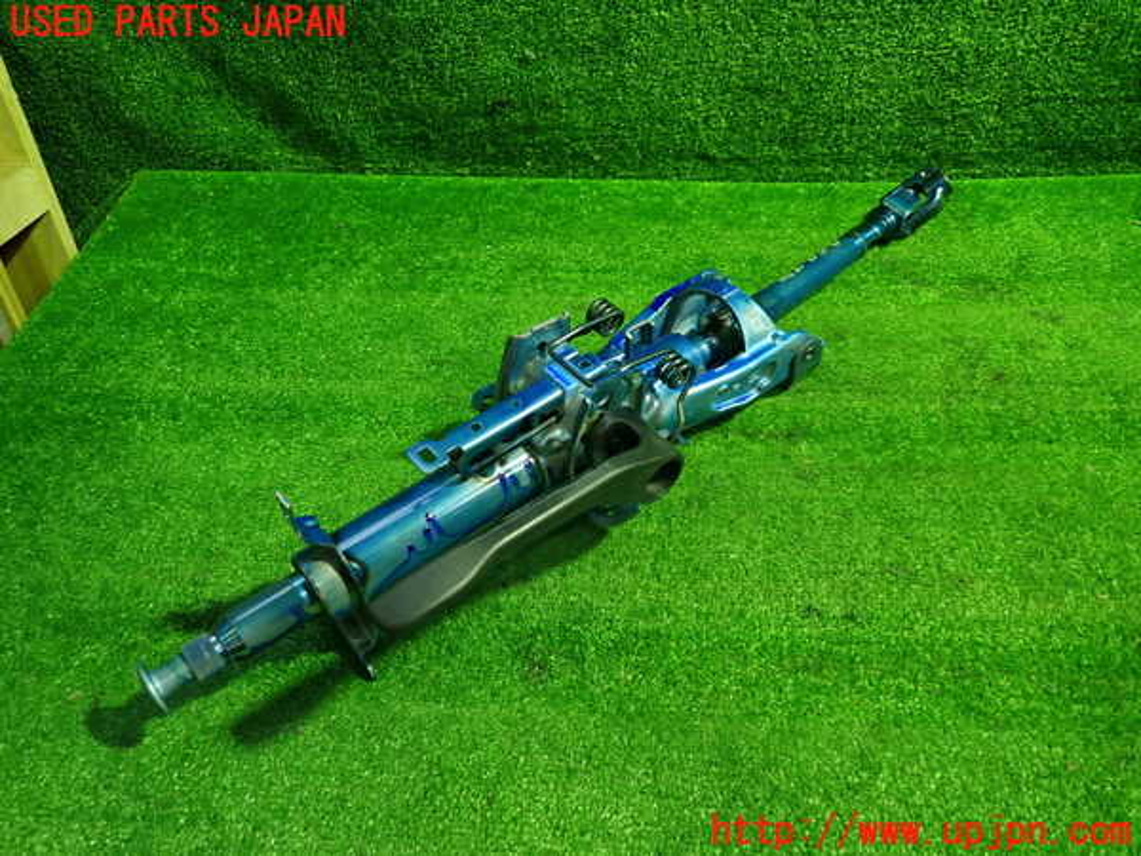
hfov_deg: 69.4
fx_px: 824
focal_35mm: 25
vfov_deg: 54.9
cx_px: 570
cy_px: 428
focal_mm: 4.5
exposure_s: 1/30
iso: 320
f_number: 2
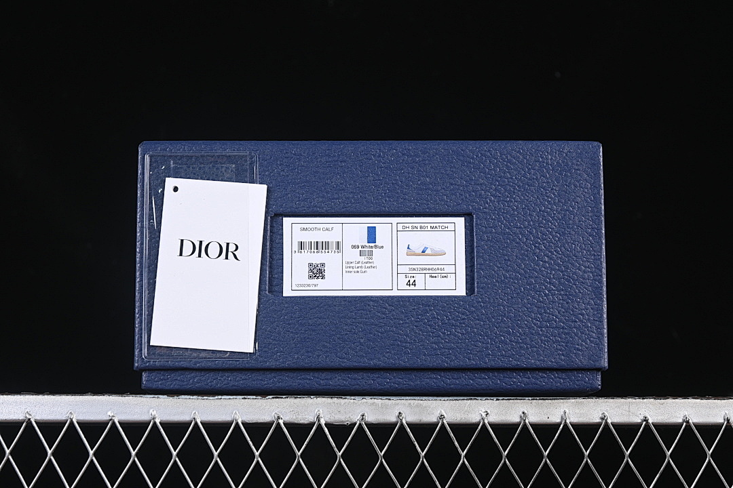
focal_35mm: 75
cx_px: 366
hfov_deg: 27.0
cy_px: 244
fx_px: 1527
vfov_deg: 18.2
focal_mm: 50
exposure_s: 1/60
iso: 160
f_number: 6.3
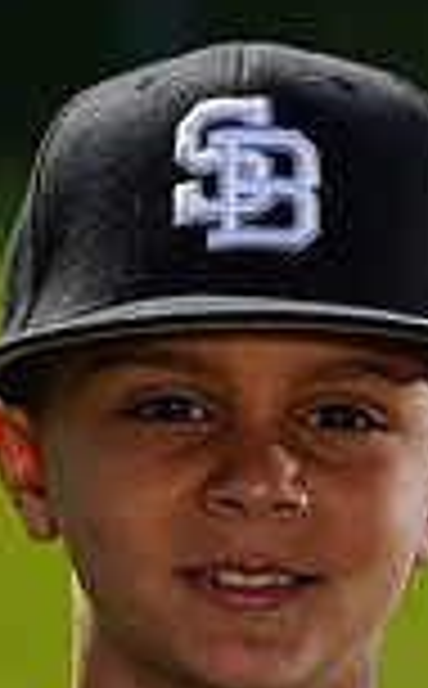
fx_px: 16051
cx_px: 178
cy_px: 1102
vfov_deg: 2.5
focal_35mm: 856
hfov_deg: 1.5
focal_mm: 221
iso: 100
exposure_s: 1/250
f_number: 8
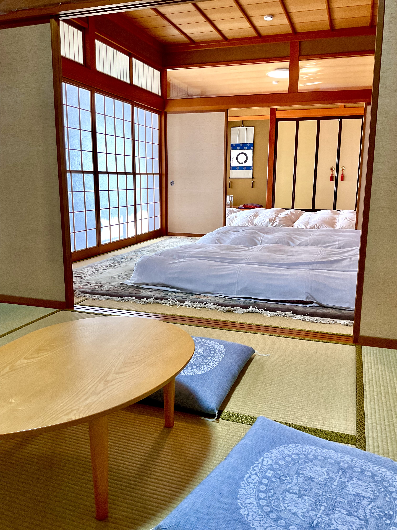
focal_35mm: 29
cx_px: 198
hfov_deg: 48.2
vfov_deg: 61.7
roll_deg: -0.7
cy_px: 265
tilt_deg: -11.5
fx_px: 443
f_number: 1.8
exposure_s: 1/60
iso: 50
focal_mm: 3
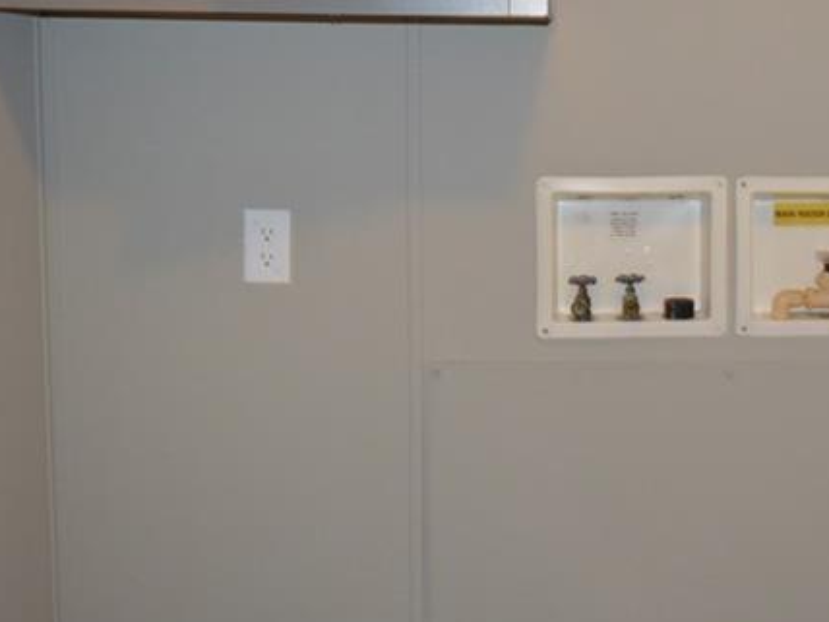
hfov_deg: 30.6
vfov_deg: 23.6
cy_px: 223
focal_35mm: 62
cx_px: 641
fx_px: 1485
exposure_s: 1/60
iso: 720
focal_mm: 18
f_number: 3.5
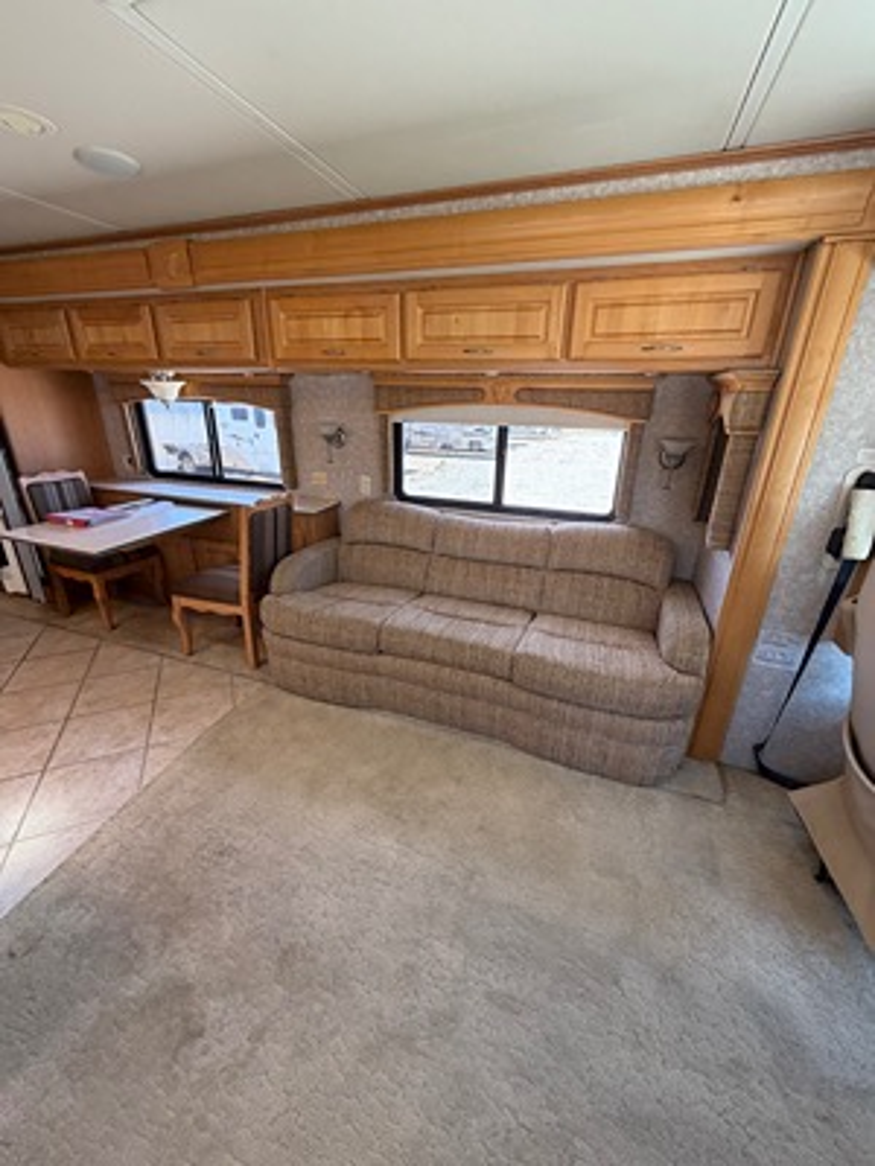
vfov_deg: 102.1
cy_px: 583
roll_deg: -0.9
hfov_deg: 85.7
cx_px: 438
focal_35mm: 14
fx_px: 472
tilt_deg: -21.0
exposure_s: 1/121
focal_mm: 2.22
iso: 250
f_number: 2.2
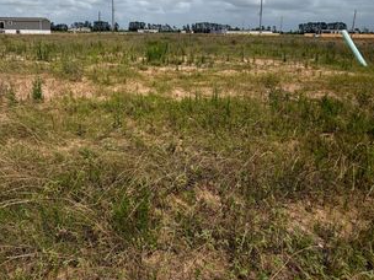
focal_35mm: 23
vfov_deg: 55.8
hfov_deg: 72.0
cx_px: 129
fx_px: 248
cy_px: 67
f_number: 2.2
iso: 20
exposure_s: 1/1497
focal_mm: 2.22
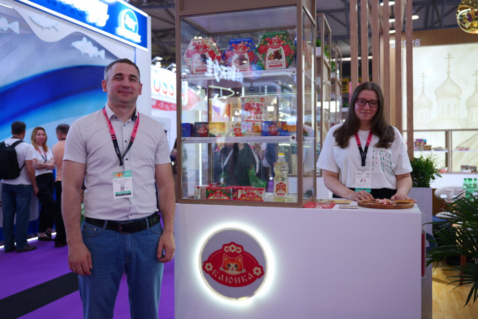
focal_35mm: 35
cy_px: 160
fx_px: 465
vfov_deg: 37.9
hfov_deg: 54.4
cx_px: 239
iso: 640
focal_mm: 35
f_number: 2.8
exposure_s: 1/250
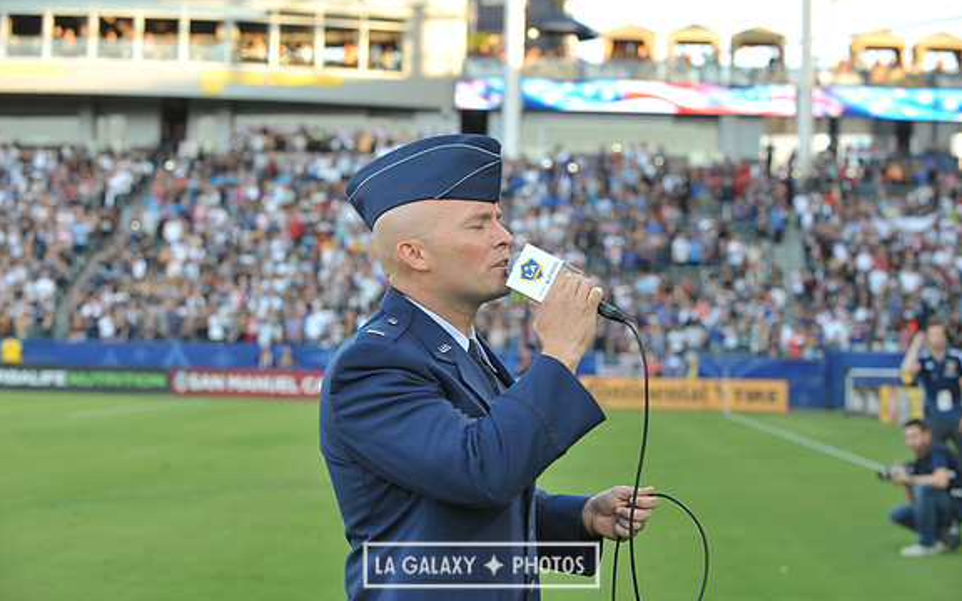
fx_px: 2097
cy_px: 314
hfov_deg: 25.8
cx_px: 481
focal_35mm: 80
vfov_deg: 16.3
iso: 400
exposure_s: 1/125
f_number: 5.6
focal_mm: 78
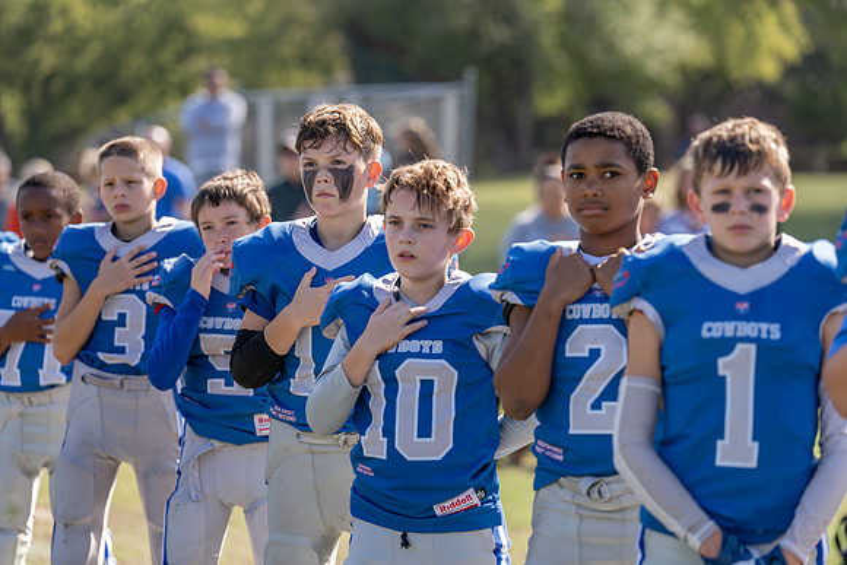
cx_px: 424
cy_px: 282
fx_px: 3600
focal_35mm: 153
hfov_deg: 13.4
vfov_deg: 9.0
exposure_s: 1/500
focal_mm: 153
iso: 100
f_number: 3.5
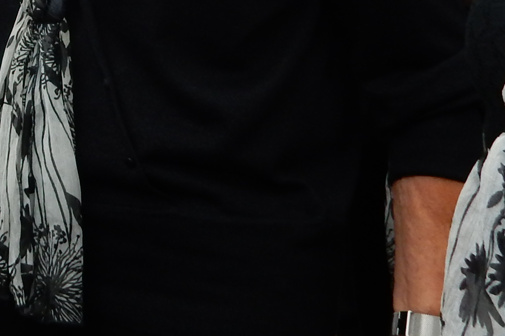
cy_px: -218
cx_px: -313
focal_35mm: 133
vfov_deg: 9.9
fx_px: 1866
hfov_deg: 14.2
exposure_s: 1/250
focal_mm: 6.4
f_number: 4
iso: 125
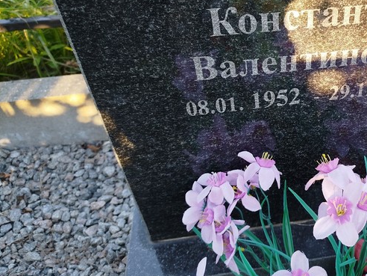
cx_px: 297
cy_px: 85
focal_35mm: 39
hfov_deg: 45.3
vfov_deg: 36.3
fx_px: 413
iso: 100
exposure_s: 1/100
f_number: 1.7
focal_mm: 5.31
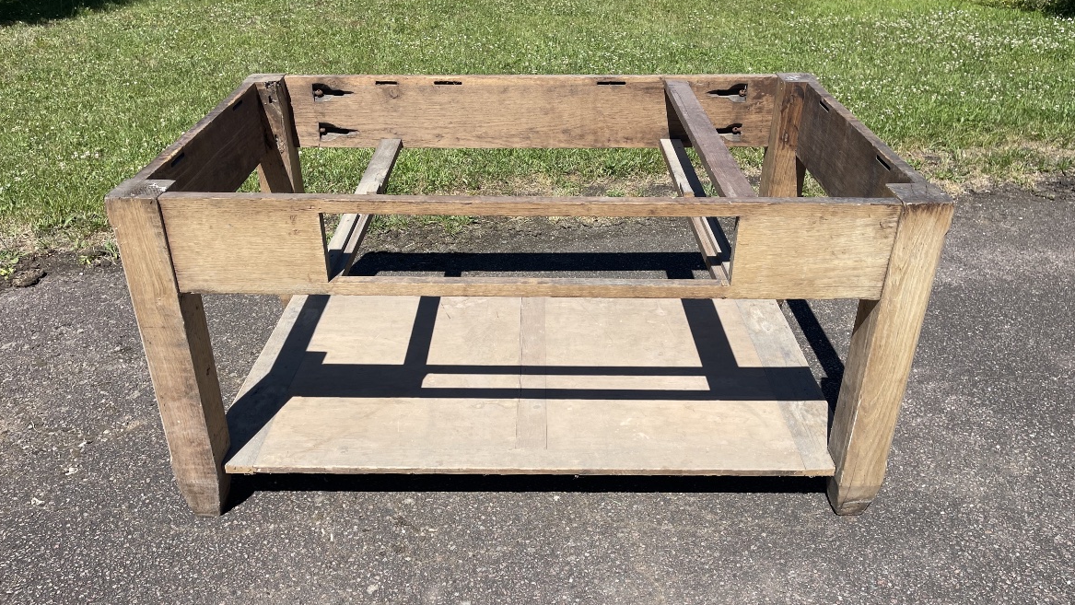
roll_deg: +0.3
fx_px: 798
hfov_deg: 67.9
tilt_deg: -29.9
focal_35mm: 28
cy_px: 285
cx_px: 533
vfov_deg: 41.5
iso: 32
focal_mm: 5.1
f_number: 1.6
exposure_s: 1/3448
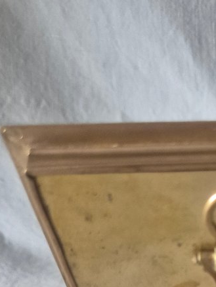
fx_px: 524
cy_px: 377
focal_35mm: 63
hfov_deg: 21.8
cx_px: 249
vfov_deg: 26.0
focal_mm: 5.4
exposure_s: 1/100
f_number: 1.8
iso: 800
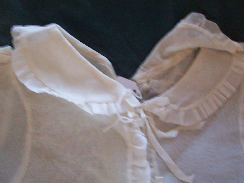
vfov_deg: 38.7
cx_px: 122
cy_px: 92
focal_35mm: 37
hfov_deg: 50.1
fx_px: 261
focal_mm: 5.6
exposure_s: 1/10
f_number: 2.8
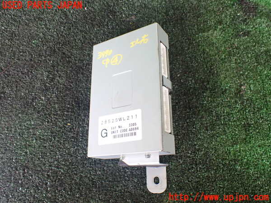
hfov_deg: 60.0
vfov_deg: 46.8
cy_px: 102
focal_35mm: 30
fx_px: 235
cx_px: 136
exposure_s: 1/125
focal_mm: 5.4
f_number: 2.3
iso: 640
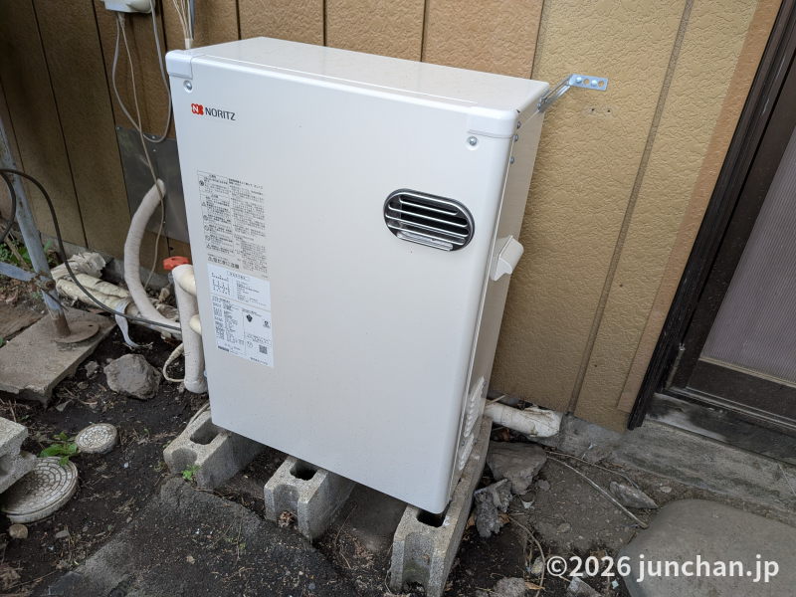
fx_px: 552
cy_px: 298
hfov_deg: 71.6
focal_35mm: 24
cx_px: 398
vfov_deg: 56.8
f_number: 1.7
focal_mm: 4.53
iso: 38
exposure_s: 1/120
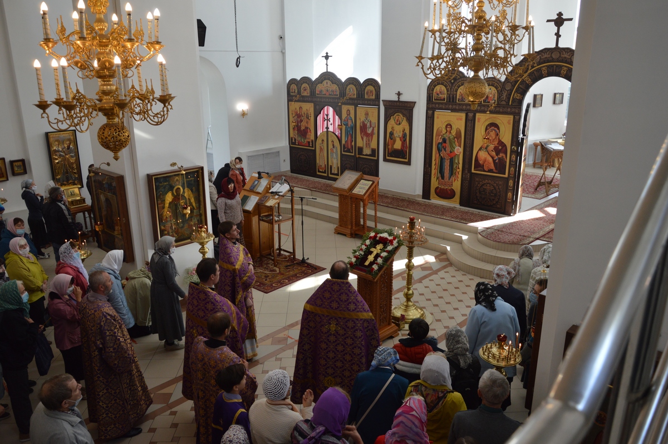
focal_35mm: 27
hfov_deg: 67.4
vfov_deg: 47.9
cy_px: 222
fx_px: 501
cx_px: 334
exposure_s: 1/100
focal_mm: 18
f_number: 5
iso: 400
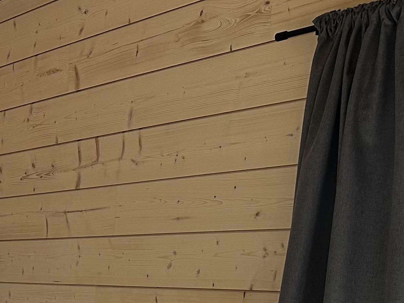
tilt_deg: -7.8
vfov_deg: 17.1
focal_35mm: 81
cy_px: 399
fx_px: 945
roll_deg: -0.1
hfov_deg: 21.9
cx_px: -113
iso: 200
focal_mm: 6.86
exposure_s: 1/121
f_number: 1.78
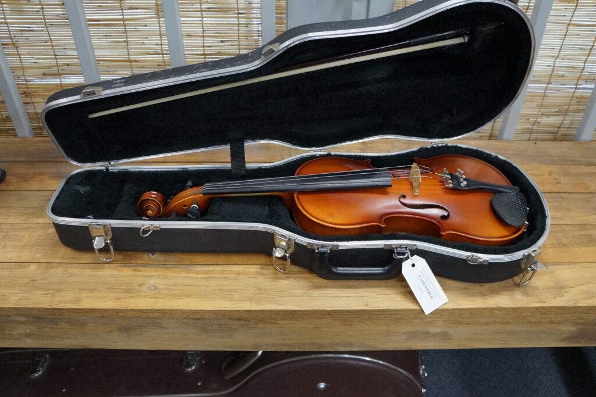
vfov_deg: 43.6
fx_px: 497
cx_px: 298
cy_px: 198
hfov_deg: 61.9
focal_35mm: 30
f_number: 4
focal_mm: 20
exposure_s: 1/160
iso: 1600
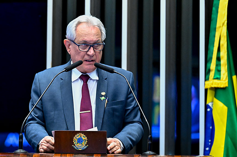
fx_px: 887
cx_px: 118
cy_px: 78
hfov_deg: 15.2
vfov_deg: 10.1
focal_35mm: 135
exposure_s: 1/125
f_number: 3.5
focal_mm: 135
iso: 6400
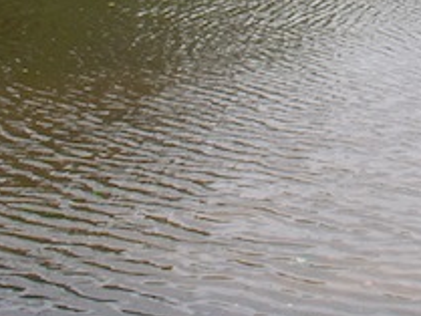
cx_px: 487
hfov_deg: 17.3
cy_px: -40
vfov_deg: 13.3
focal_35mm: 109
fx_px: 1326
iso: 100
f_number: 3.3
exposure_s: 1/250
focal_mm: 6.3
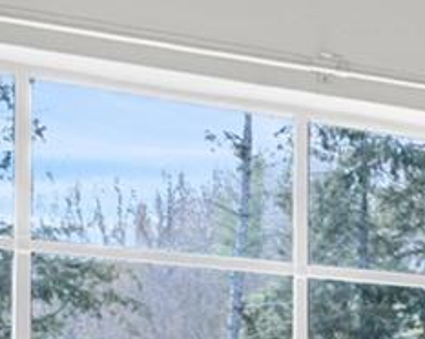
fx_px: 1659
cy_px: 540
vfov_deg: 11.1
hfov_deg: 9.6
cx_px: 1415
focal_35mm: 132
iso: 400
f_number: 8
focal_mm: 16
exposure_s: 1/6
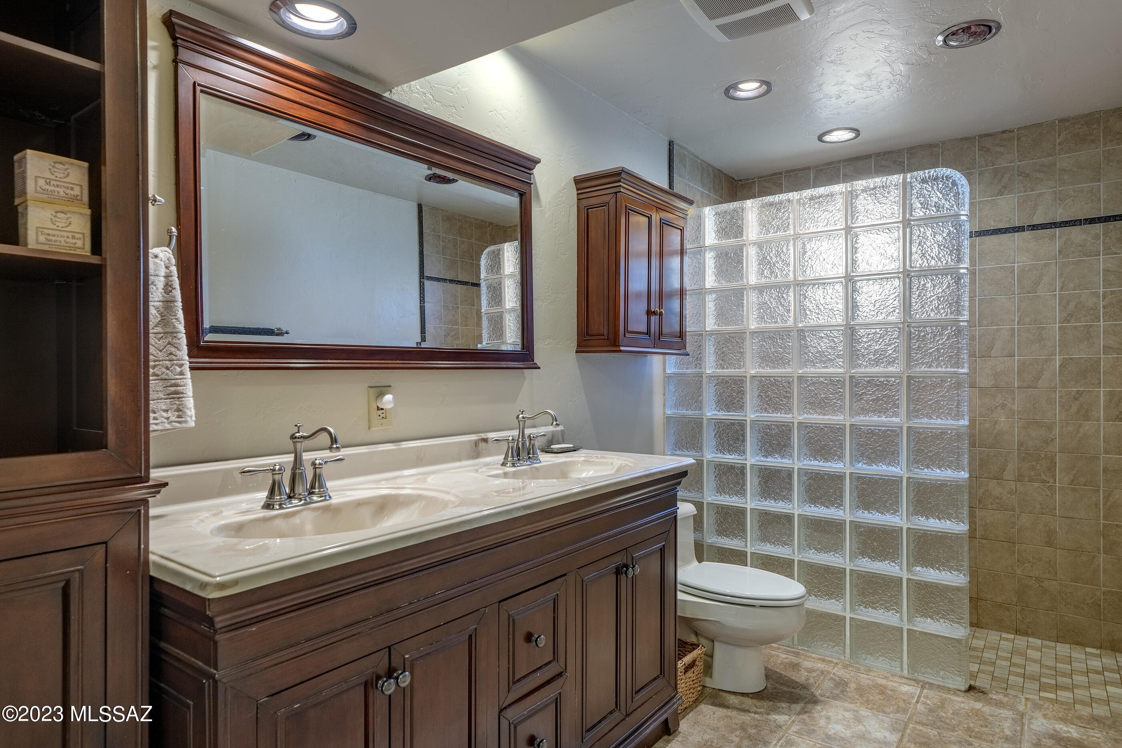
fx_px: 592
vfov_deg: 64.5
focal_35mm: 19
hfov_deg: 86.9
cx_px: 561
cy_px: 374
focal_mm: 19
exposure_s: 1/50
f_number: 7.1
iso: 200
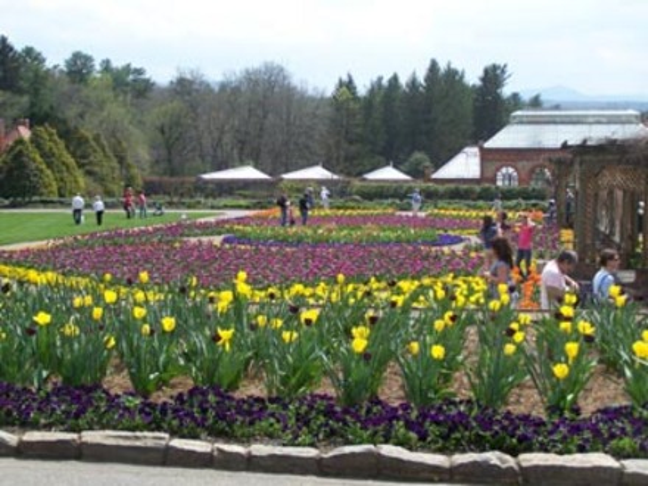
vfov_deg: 24.8
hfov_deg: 32.7
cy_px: 243
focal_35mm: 59
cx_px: 324
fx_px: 1104
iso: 80
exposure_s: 1/1000
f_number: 3.1
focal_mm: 9.8
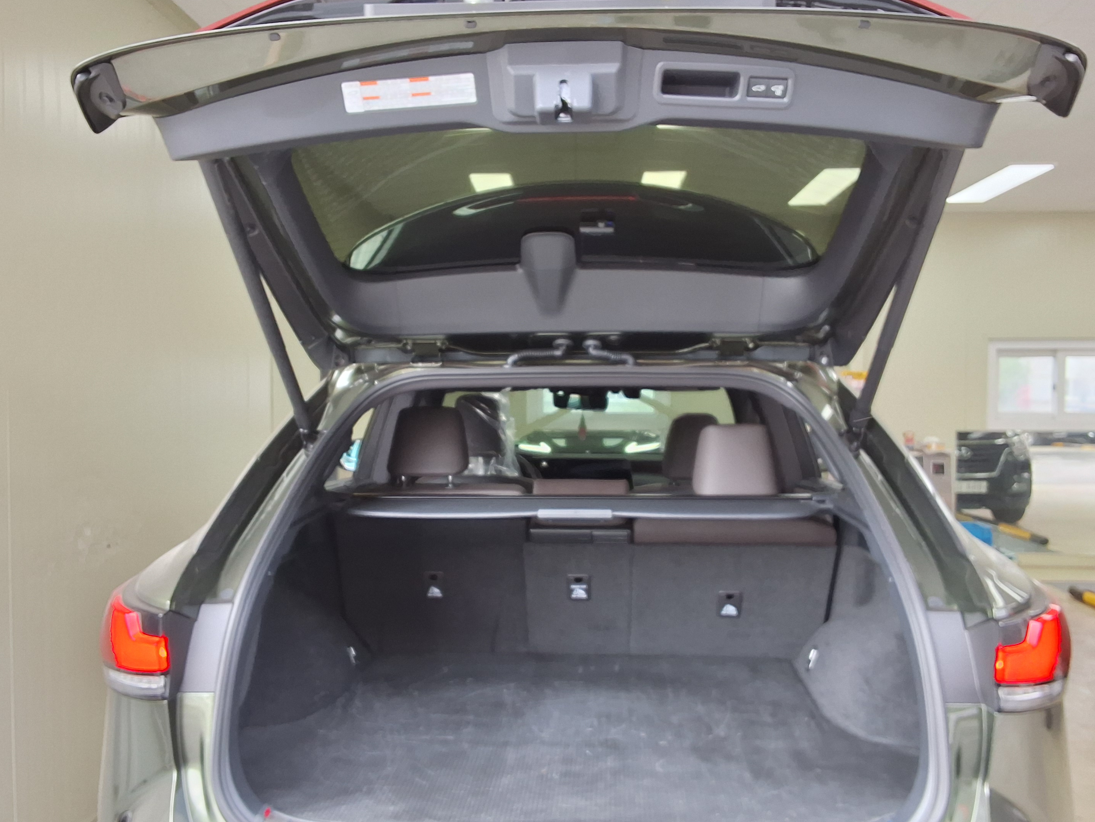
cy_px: 434
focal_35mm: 32
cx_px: 544
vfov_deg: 44.1
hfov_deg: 56.8
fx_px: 1012
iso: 50
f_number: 1.9
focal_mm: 2.91
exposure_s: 1/120
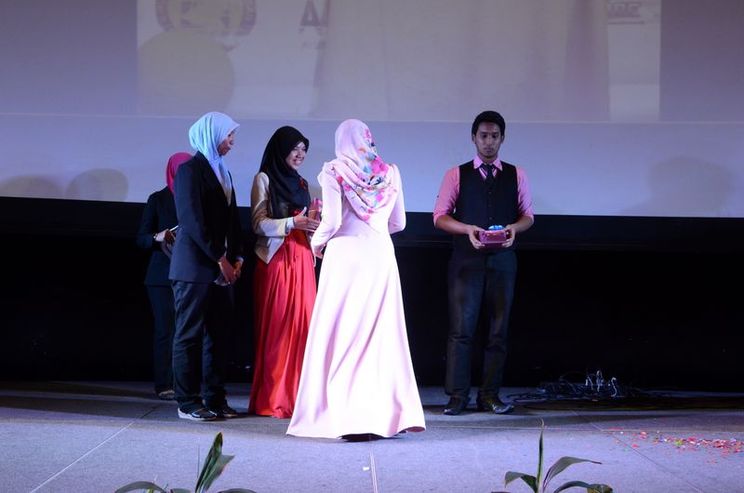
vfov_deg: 28.0
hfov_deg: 41.2
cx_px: 372
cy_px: 246
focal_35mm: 48
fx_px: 990
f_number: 5
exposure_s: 1/80
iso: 1000
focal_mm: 32
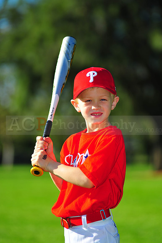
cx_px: 81
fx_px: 1216
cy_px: 122
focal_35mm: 180
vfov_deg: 11.4
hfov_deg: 7.6
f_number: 4
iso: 200
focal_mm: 180
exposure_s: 1/1600
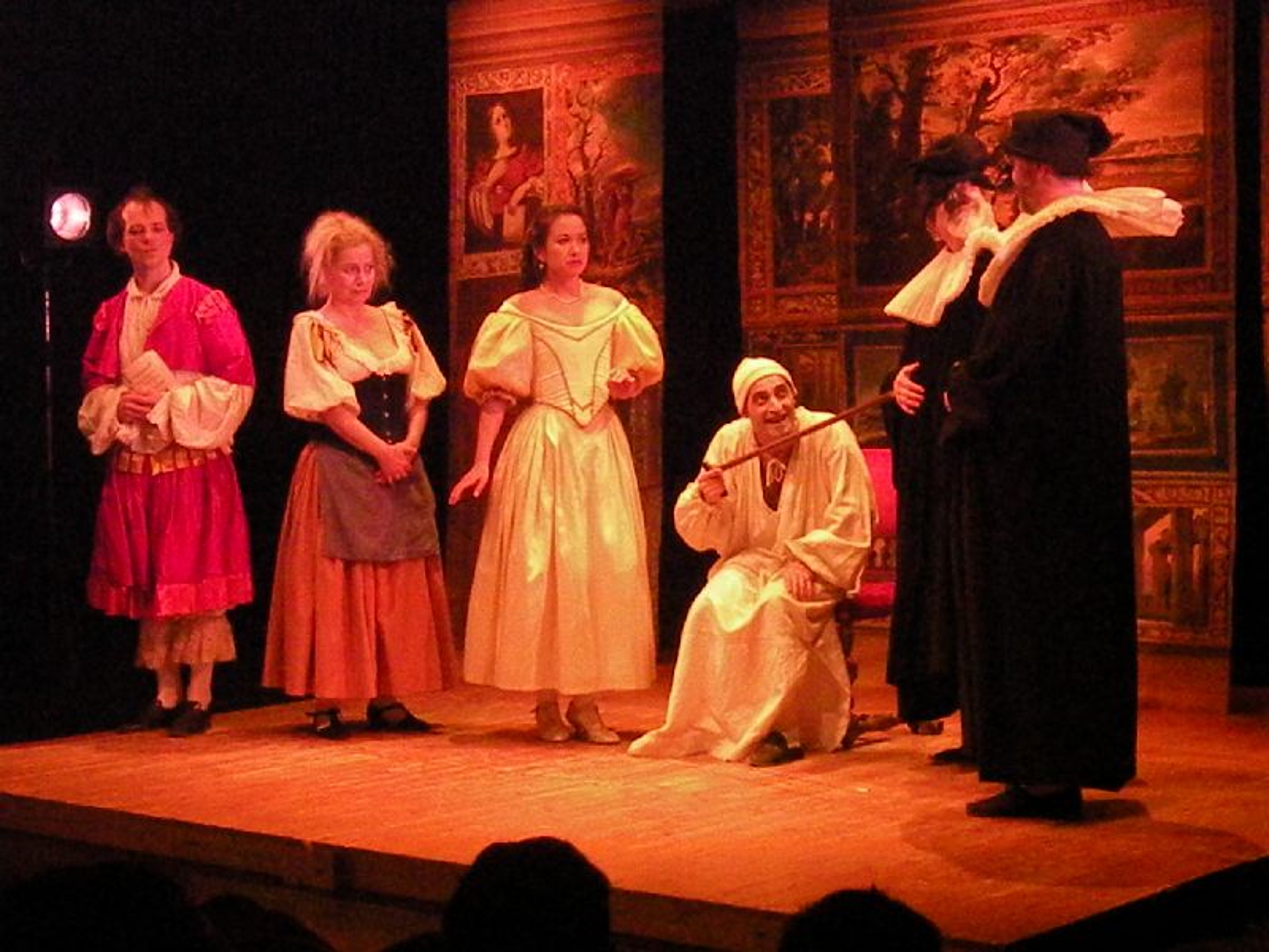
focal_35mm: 67
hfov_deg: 29.0
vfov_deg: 21.9
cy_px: 476
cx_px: 634
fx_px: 2456
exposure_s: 1/125
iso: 3200
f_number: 8
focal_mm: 11.9
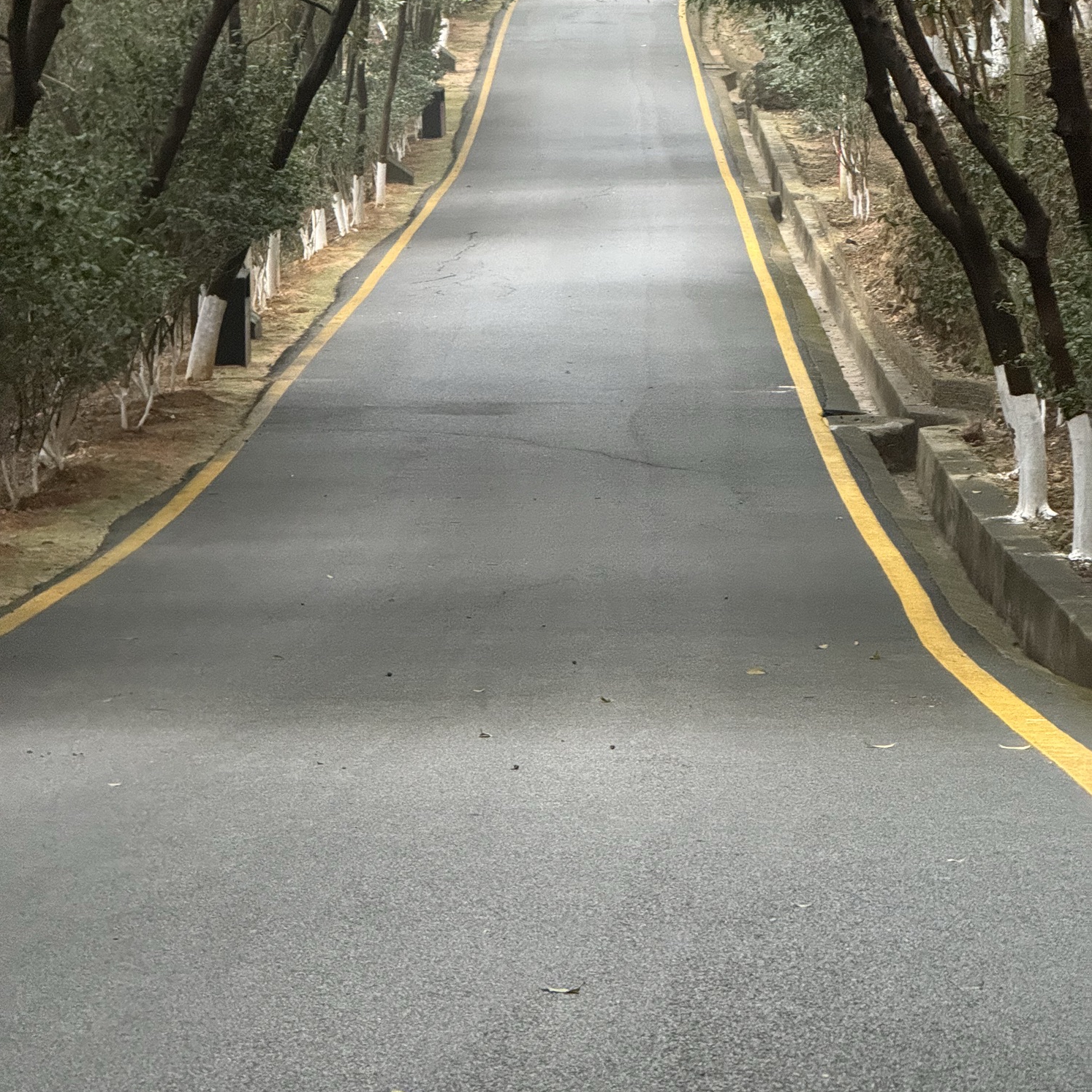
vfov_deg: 12.3
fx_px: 5068
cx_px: 547
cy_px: 428
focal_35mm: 142
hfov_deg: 12.3
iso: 1250
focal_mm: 15.66
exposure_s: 1/40
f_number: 2.8
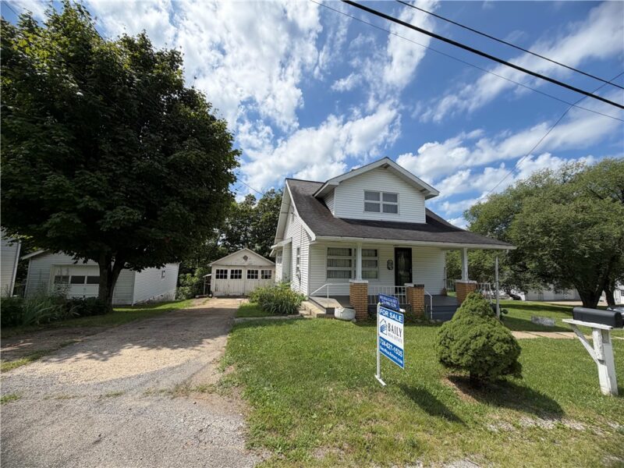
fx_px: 252
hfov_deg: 102.1
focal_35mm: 14
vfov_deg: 85.7
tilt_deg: +7.7
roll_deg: -1.8
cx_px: 312
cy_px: 234
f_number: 2.2
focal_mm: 2.22
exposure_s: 1/985
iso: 20
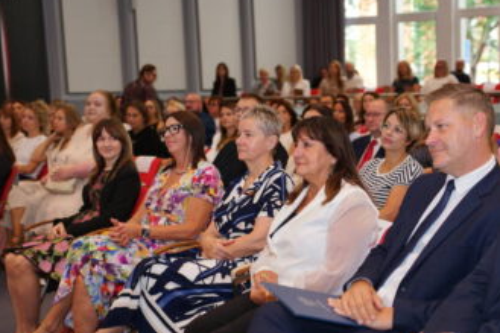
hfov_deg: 28.7
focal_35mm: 70
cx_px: 327
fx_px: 972
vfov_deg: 19.4
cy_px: 186
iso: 400
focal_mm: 48
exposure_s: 1/160
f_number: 2.8
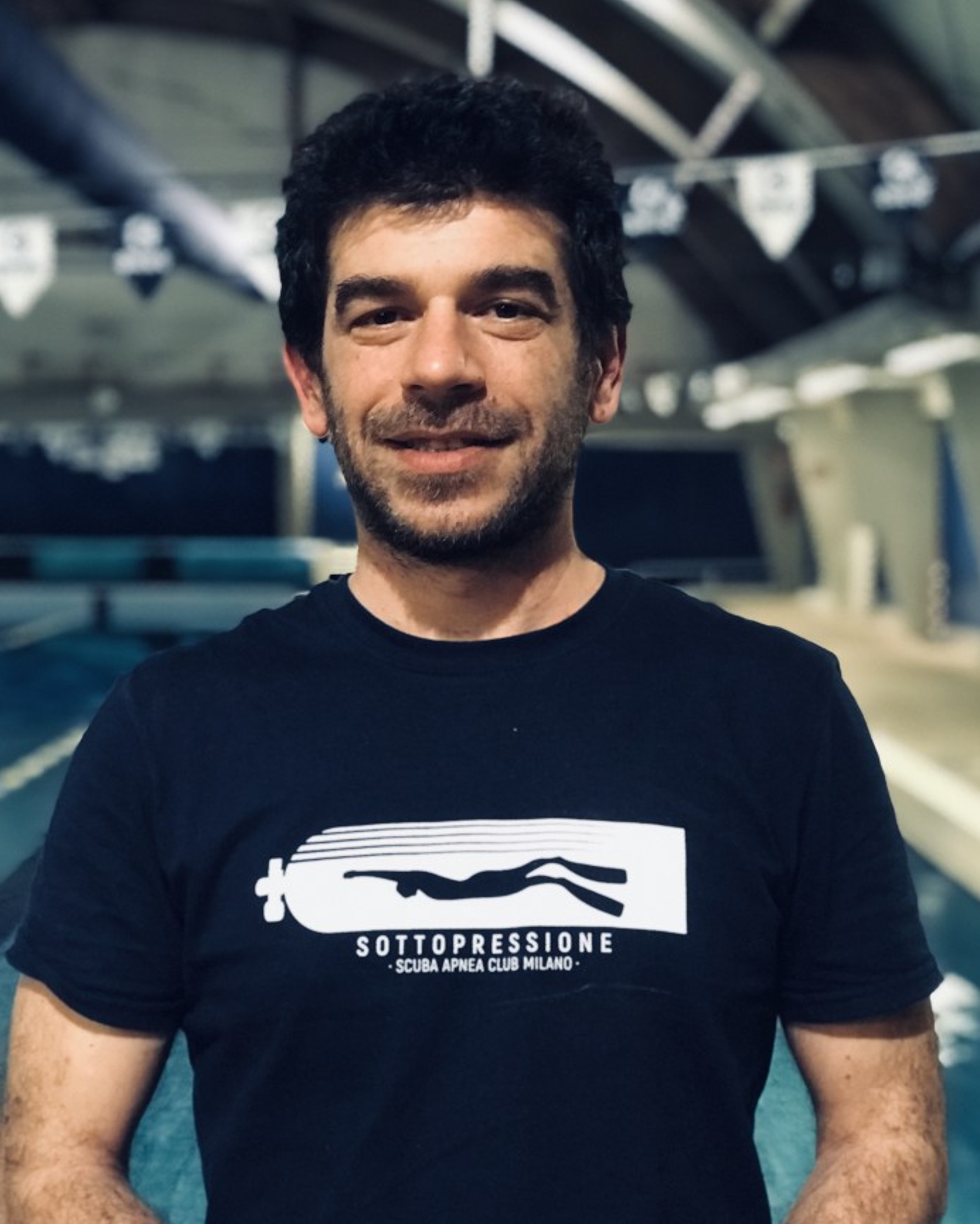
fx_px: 2175
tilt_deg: -2.6
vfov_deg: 31.5
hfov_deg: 25.4
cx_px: 494
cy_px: 605
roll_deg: -0.8
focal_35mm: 60
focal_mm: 6.6
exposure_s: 1/50
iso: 1000
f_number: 2.8
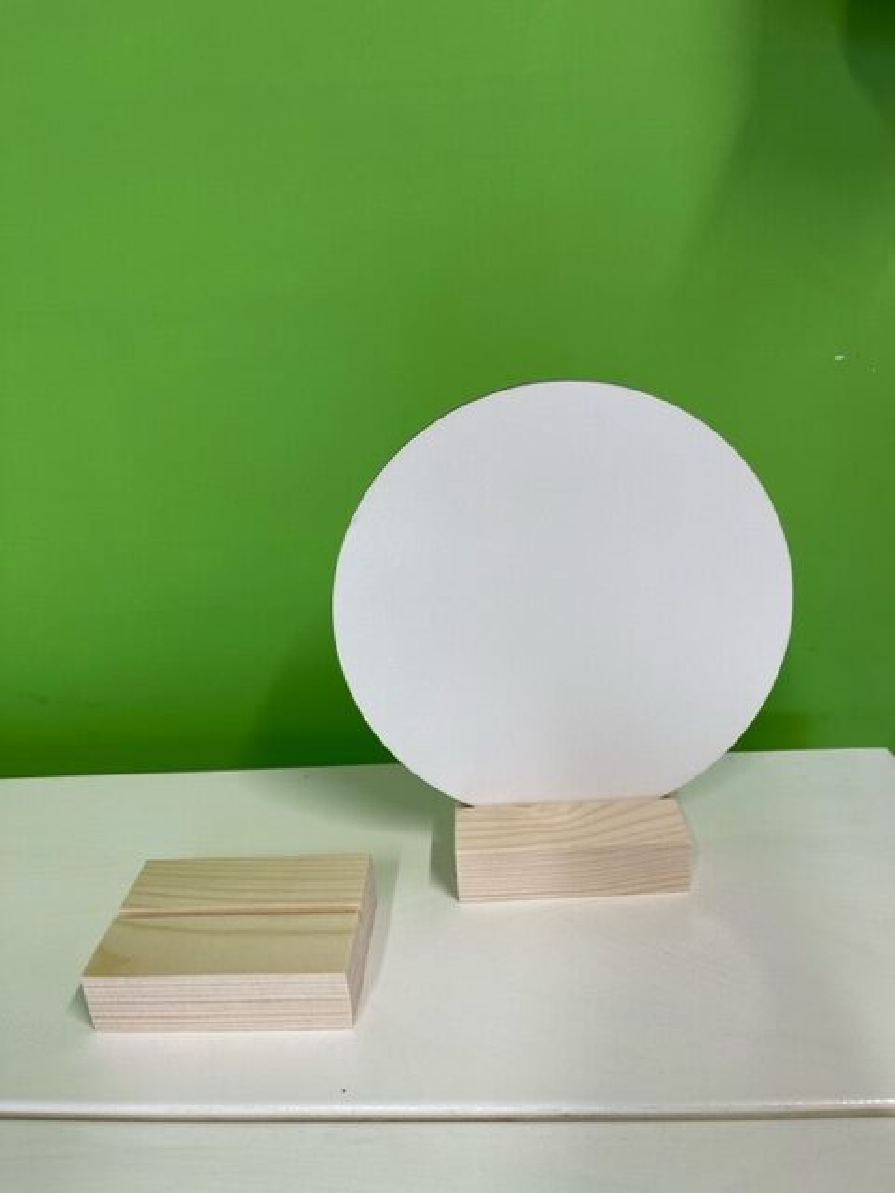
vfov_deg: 67.3
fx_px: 896
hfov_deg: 53.1
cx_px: 448
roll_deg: +6.0
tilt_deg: -21.8
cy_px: 596
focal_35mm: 26
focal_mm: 5.1
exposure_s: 1/100
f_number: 1.6
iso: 50
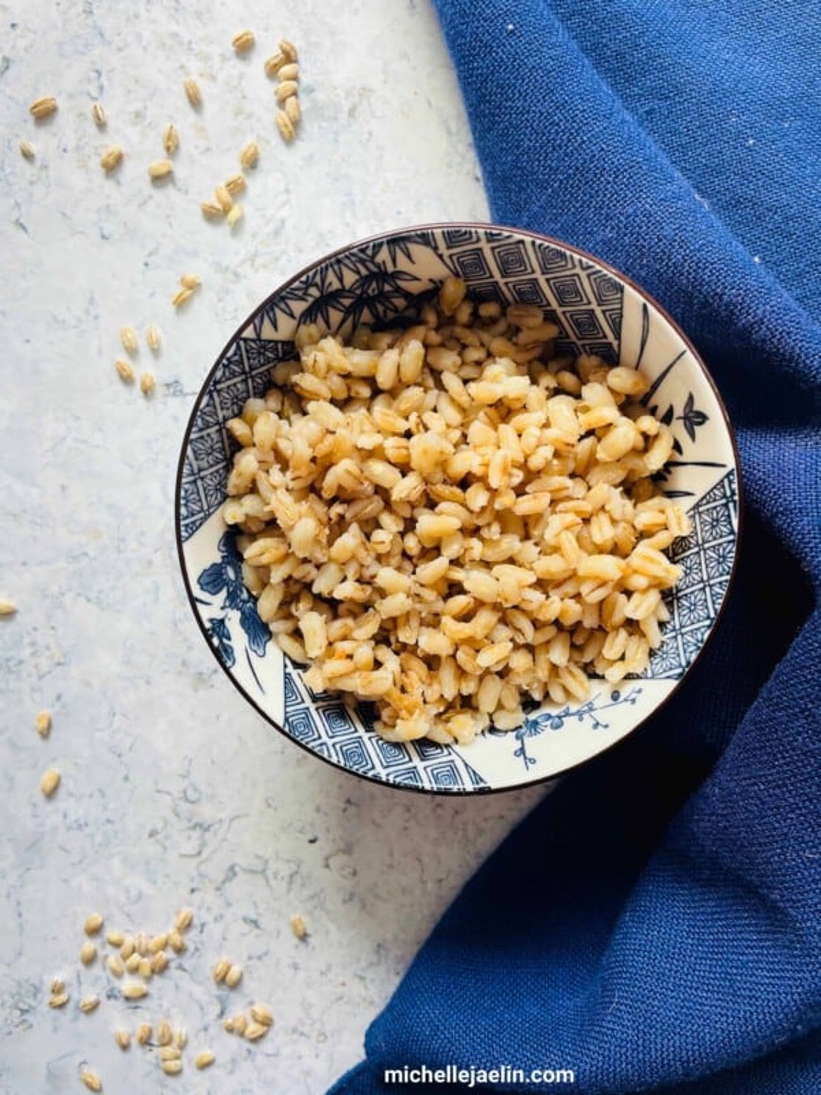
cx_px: 410
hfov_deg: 53.1
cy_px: 548
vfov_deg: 67.3
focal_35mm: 26
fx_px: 822
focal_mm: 4.2
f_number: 1.6
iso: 40
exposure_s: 1/121
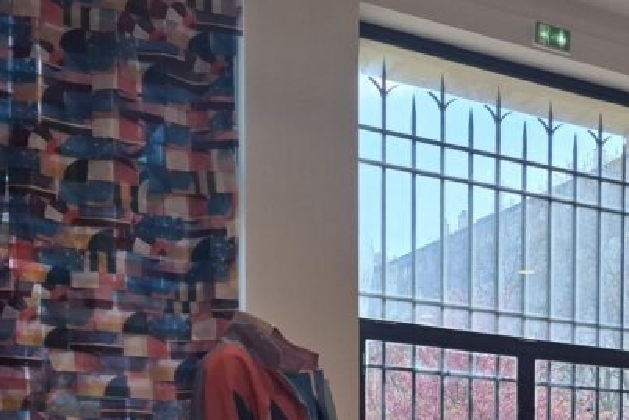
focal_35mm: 61
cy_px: 563
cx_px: 587
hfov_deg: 31.1
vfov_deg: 20.2
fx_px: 1066
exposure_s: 1/168
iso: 50
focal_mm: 5.54
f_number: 1.8
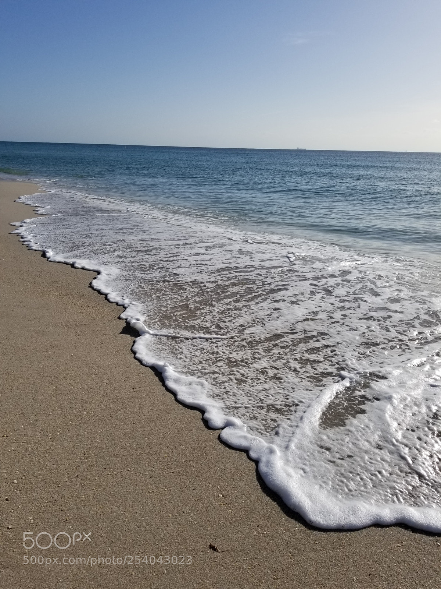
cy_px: 294
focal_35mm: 26
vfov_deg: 67.3
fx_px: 442
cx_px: 220
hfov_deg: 53.1
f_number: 1.7
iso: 50
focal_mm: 4.25
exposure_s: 1/6208
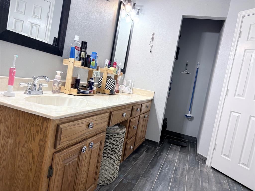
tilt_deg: -5.2
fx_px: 192
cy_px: 96
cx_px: 128
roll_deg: -8.9
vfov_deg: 53.1
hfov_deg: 67.3
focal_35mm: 26
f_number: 1.6
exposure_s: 1/120
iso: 160
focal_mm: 5.96
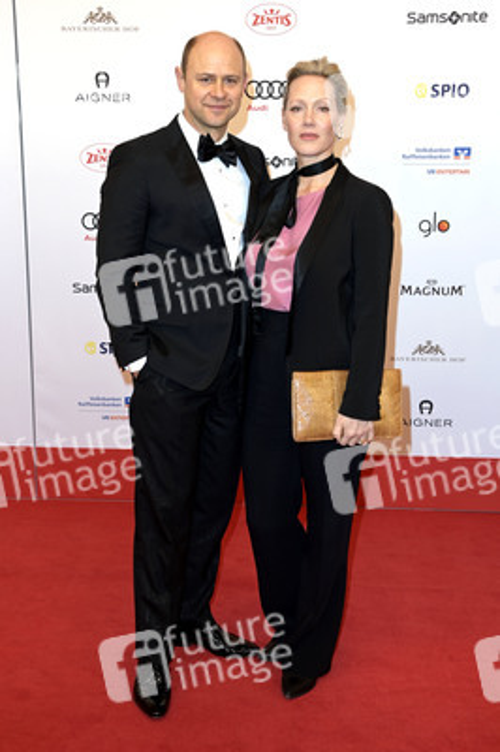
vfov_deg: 46.4
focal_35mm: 42
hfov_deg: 31.8
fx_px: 876
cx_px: 250
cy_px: 376
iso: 400
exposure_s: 1/250
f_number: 6.3
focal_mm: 42
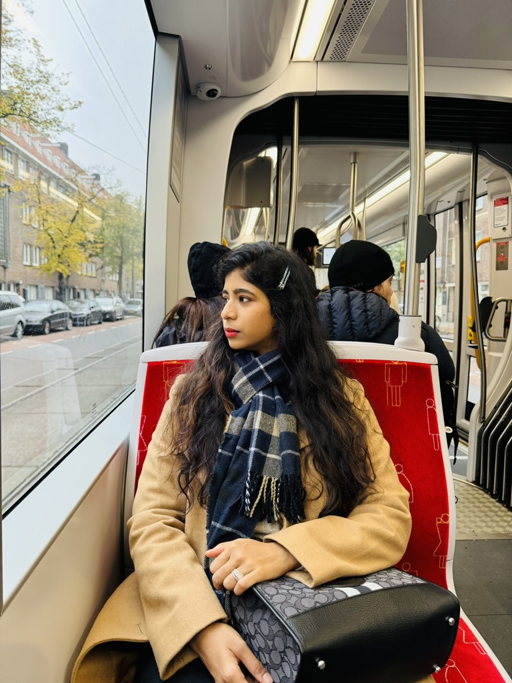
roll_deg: -1.2
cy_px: 342
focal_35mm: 24
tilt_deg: -5.9
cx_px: 256
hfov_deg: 56.8
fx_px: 473
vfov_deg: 71.6
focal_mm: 6.86
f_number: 1.78
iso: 200
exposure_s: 1/121
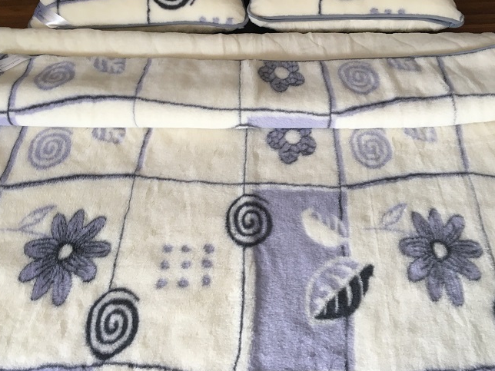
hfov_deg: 51.4
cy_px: 149
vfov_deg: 39.5
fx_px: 515
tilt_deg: -49.3
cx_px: 250
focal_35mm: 36
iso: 80
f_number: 2.2
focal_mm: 4.15
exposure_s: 1/33
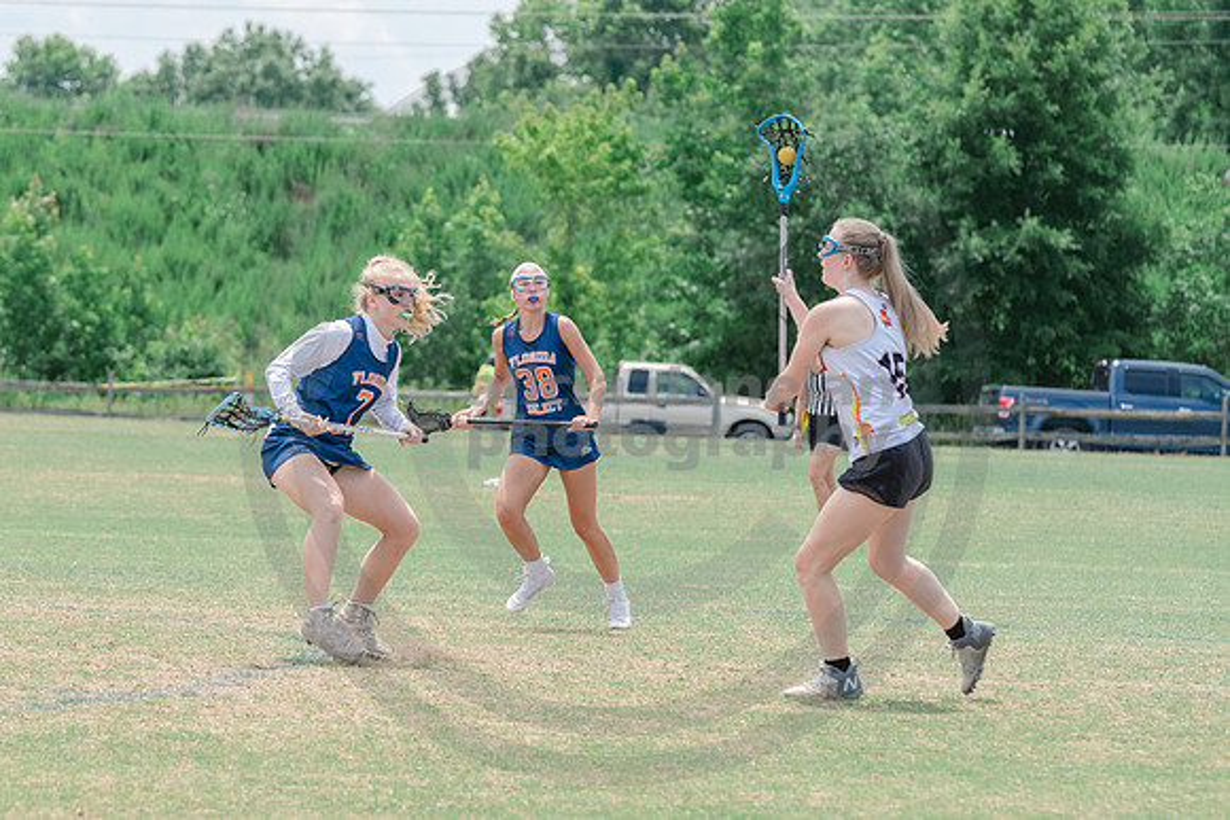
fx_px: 7785
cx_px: 309
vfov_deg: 6.0
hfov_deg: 9.0
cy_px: 518
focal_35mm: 228
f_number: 4.5
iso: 250
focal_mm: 135
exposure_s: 1/1250
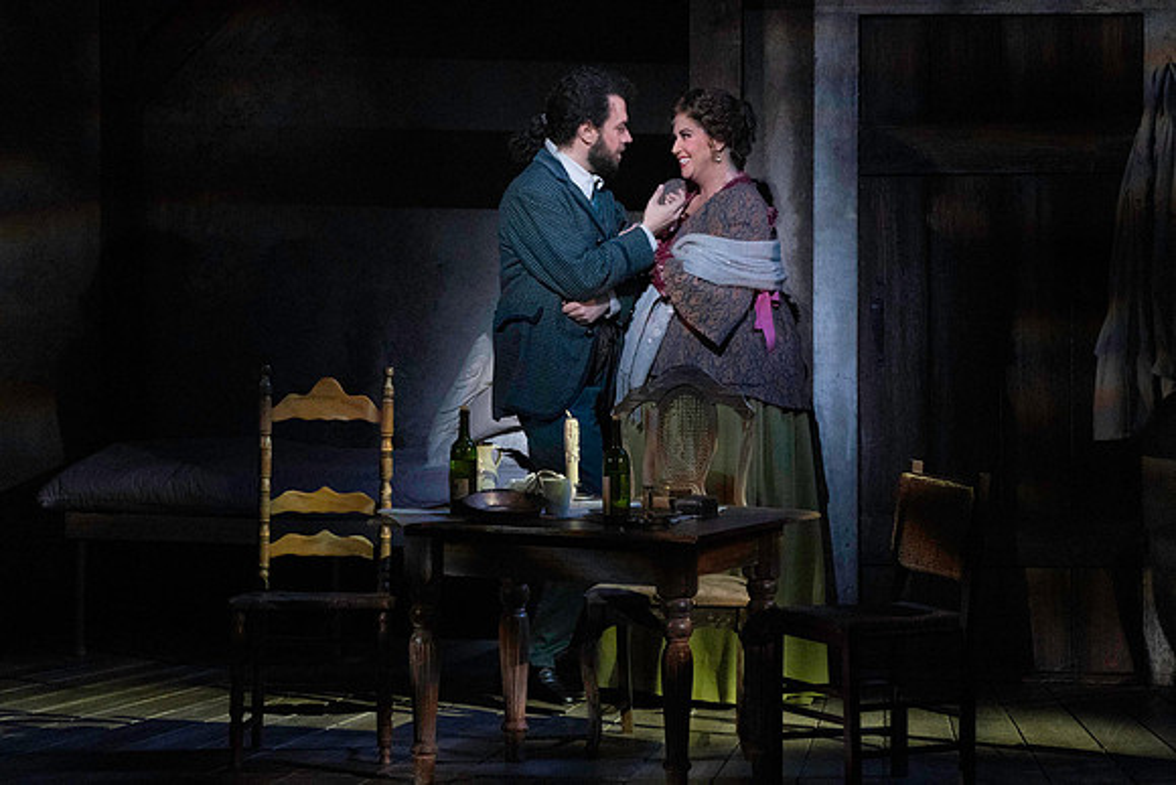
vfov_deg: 3.4
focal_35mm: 400
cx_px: 588
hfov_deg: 5.2
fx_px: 13069
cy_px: 392
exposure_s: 1/320
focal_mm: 400
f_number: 10
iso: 16000
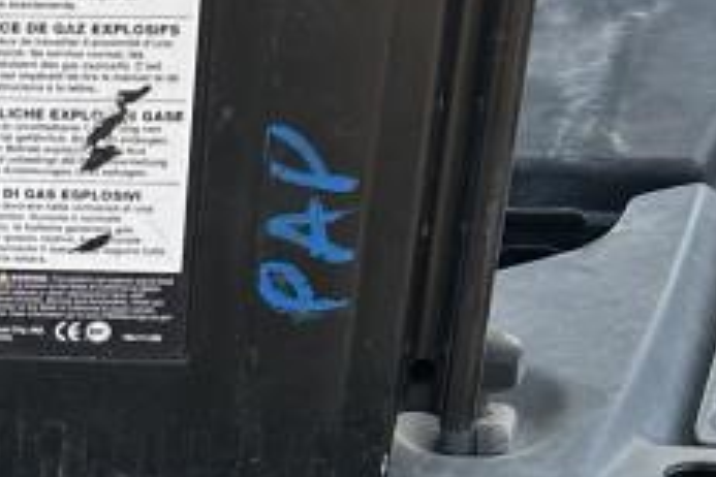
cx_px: -260
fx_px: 2983
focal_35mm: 150
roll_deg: +7.3
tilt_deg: -28.4
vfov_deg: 8.8
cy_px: 805
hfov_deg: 13.1
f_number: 1.5
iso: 50
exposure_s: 1/295
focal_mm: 5.7
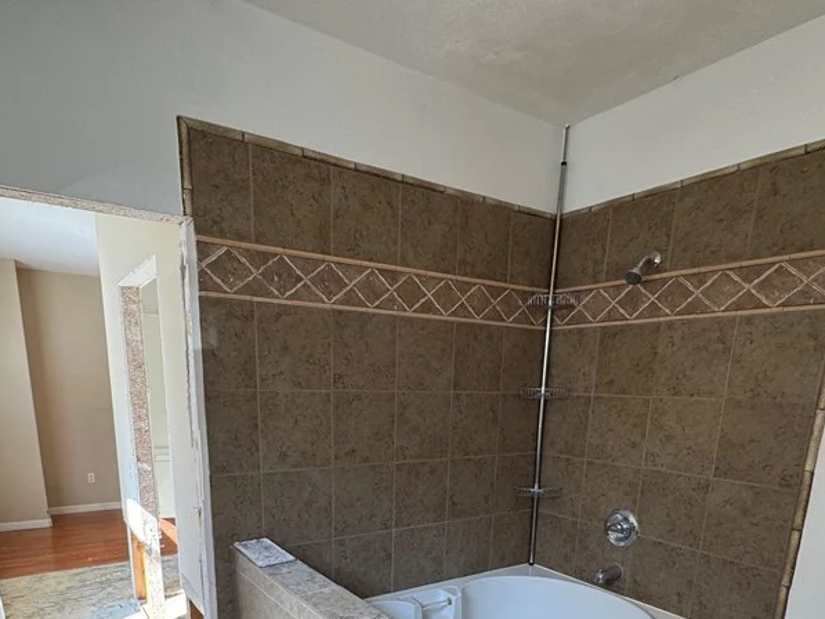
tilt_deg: -15.0
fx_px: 572
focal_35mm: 24
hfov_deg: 71.6
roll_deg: -2.0
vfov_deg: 51.8
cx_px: 395
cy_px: 528
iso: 80
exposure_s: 1/120
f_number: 2.2
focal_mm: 2.22
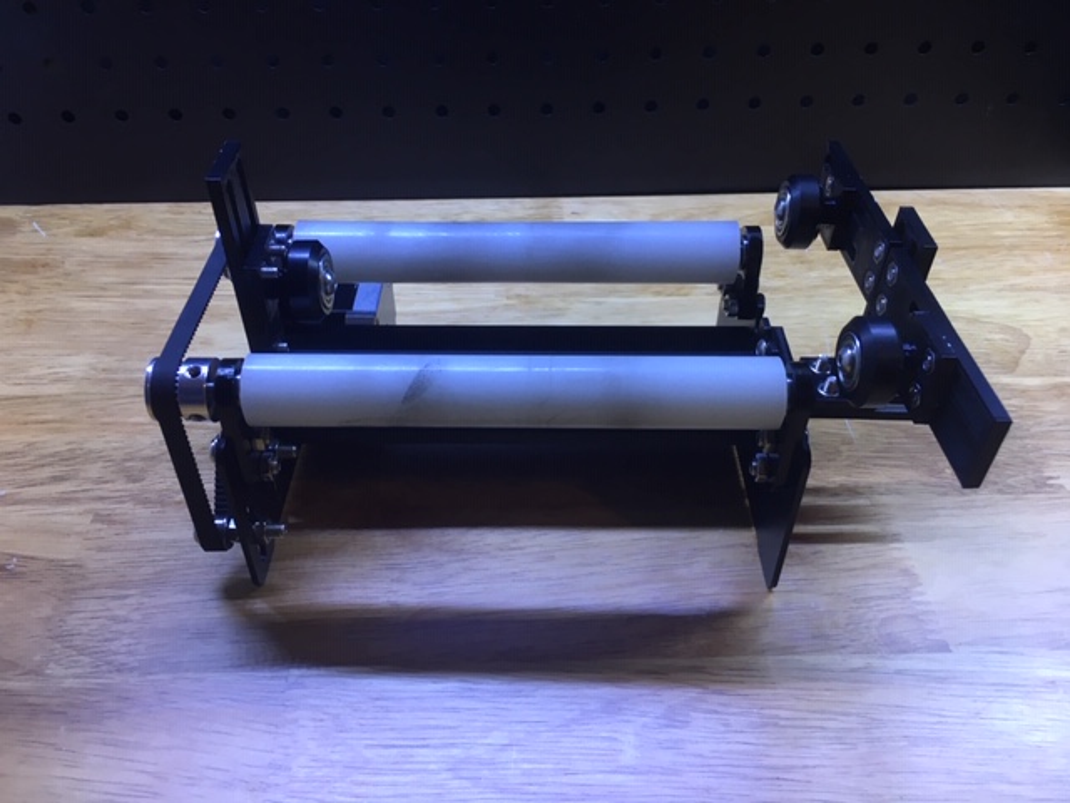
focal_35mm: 29
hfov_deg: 61.7
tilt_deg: -41.3
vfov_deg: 48.2
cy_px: 402
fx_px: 896
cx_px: 535
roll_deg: -0.8
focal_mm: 4.15
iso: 50
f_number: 2.2
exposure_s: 1/30
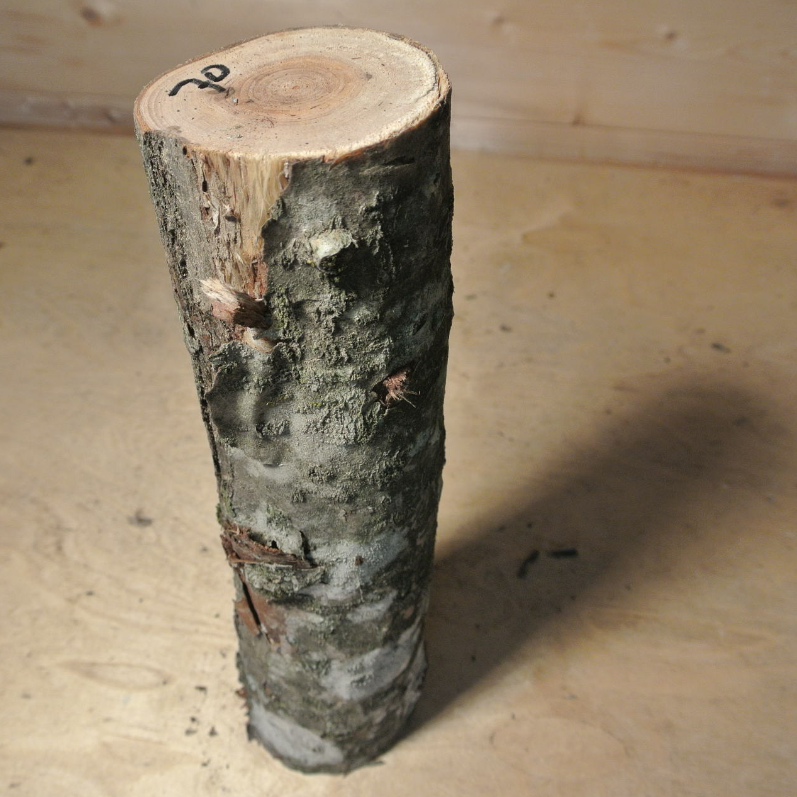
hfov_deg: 42.6
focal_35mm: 39
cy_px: 405
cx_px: 320
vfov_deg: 42.8
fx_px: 1016
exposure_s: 1/60
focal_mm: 11.4
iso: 450
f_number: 3.5
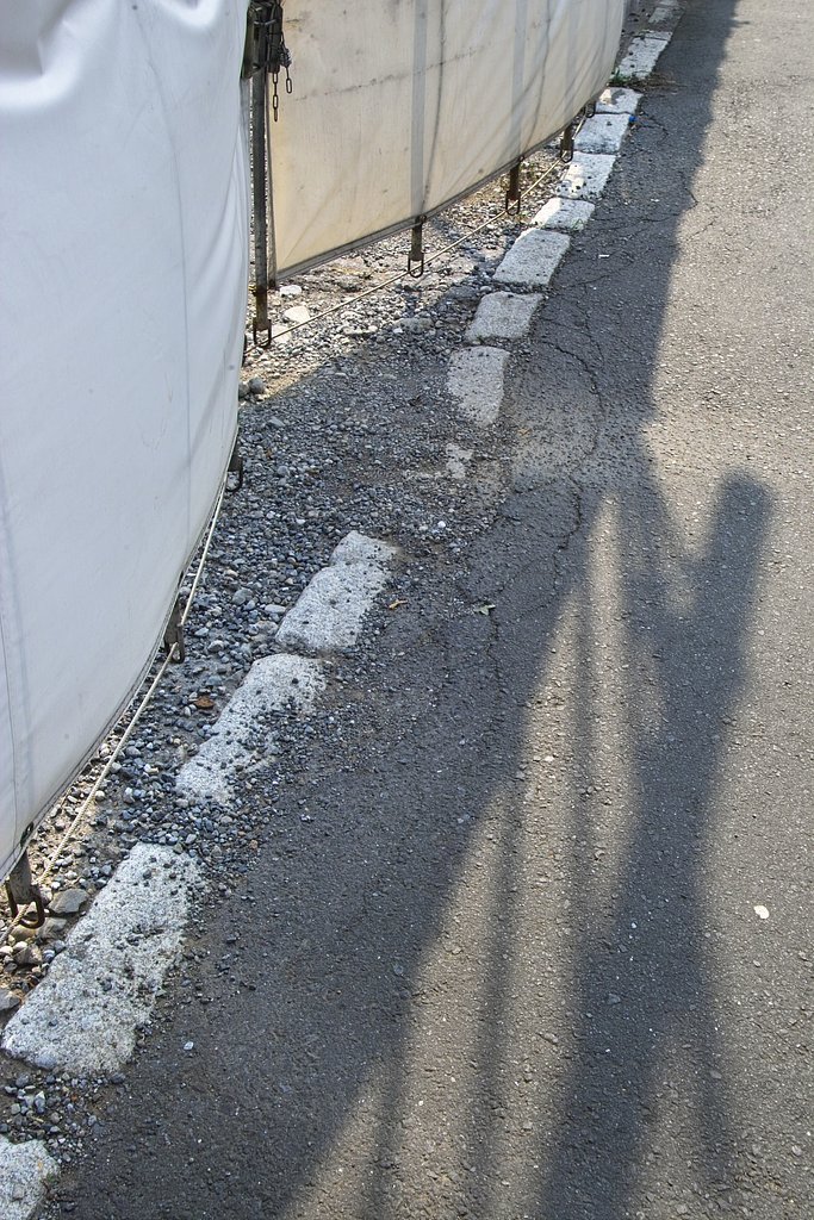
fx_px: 1390
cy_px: 610
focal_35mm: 41
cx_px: 407
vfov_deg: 47.4
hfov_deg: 32.6
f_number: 8
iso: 100
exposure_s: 1/125
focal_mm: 24
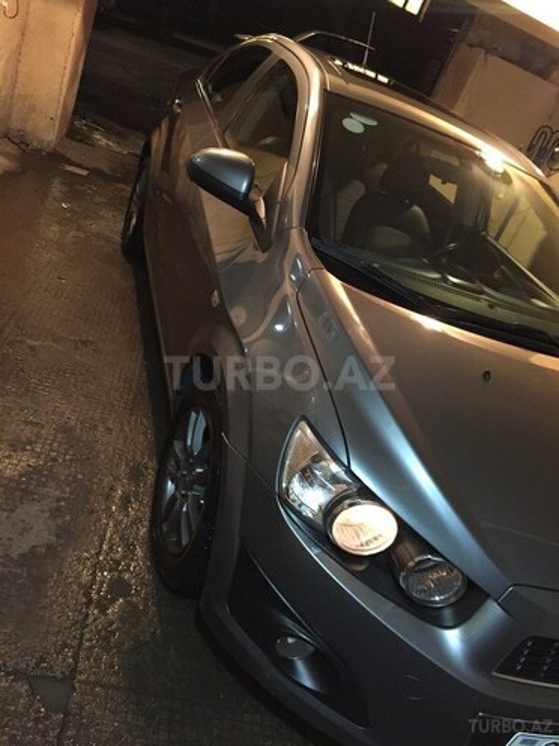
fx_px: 624
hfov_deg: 48.2
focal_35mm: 29
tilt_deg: -26.2
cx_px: 280
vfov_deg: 61.7
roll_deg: -25.0
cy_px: 373
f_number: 2.2
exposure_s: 1/17
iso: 320
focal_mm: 4.15
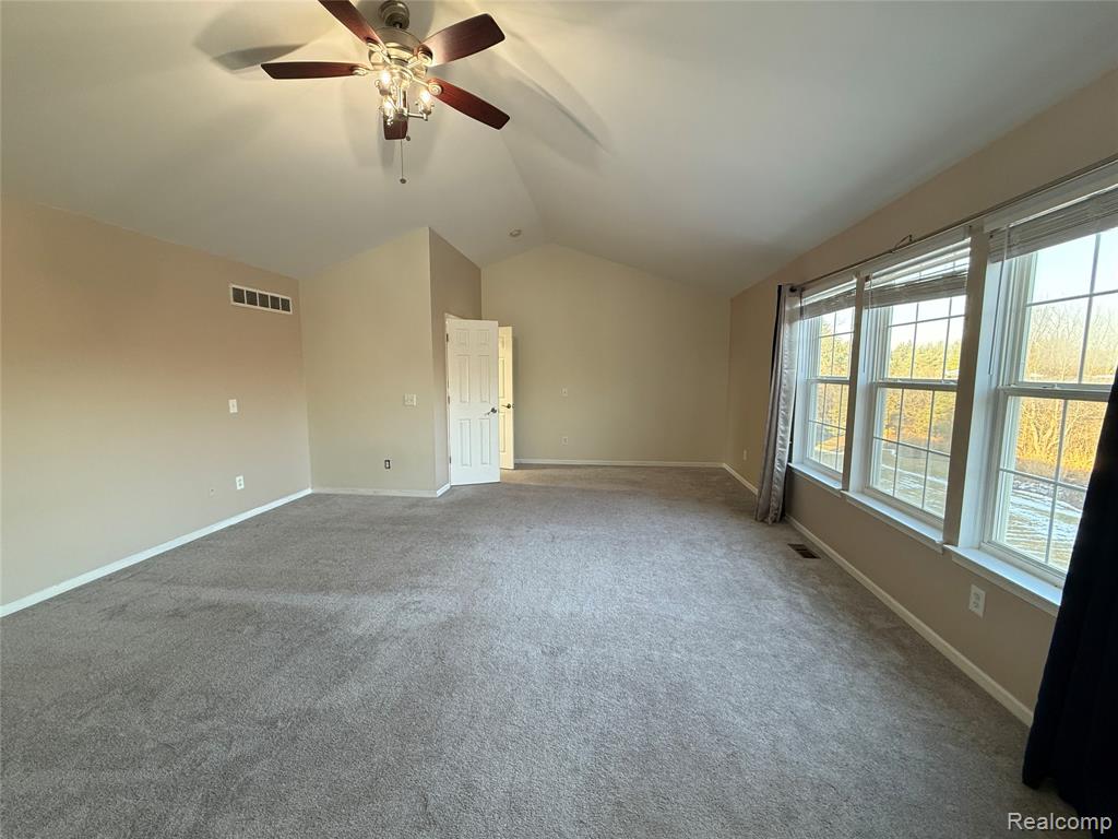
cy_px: 420
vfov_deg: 85.7
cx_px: 559
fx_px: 452
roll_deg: +0.1
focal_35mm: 14
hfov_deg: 102.1
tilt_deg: -5.4
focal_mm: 2.22
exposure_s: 1/120
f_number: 2.2
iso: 250
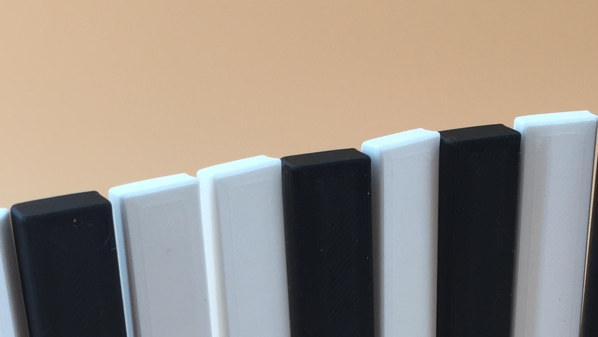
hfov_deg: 25.6
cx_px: 283
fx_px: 1316
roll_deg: +0.0
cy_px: 534
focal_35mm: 83
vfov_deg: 13.6
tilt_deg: -30.5
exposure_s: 1/60
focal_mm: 4.15
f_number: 2.2
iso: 32
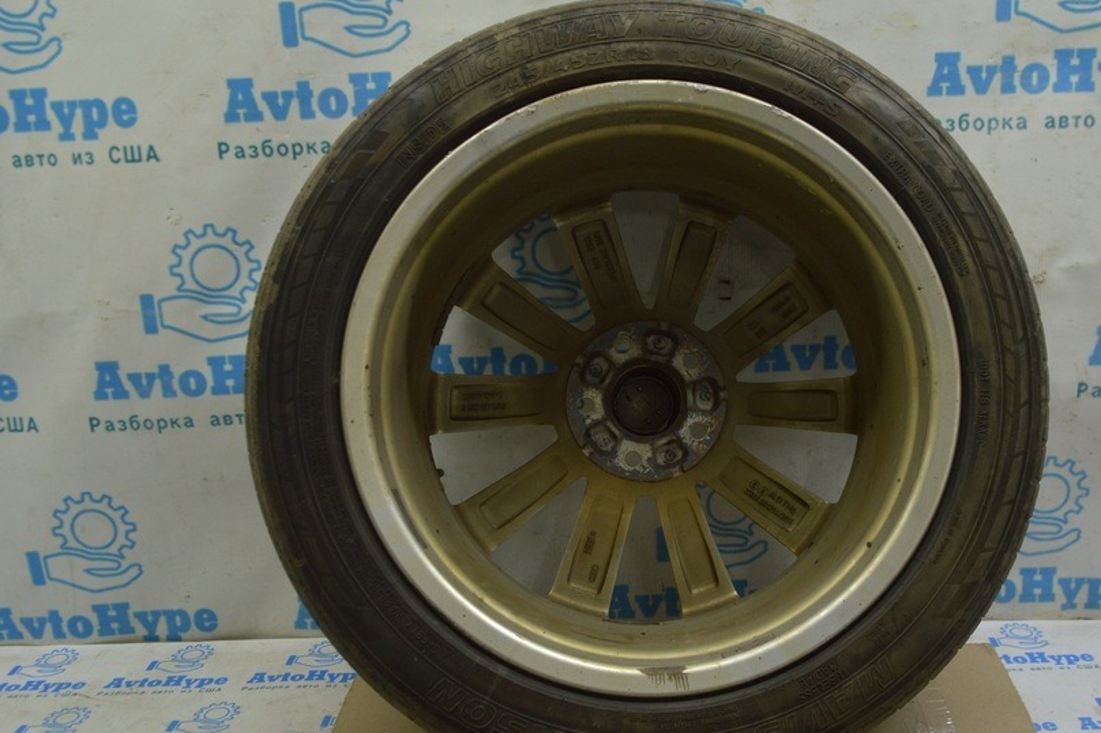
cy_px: 408
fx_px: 1162
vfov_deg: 35.0
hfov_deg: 50.6
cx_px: 623
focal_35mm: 38
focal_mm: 20
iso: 400
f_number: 5.6
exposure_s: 1/40
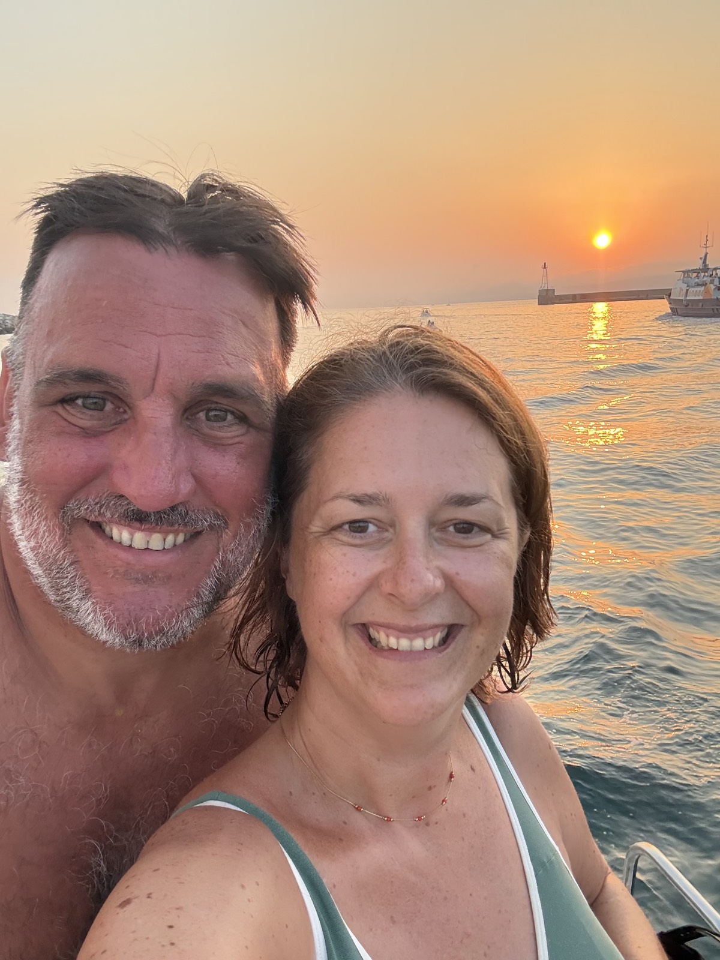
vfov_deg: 60.0
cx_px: 360
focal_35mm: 30
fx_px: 832
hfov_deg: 46.8
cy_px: 480
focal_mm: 2.69
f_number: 1.9
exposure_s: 1/140
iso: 80
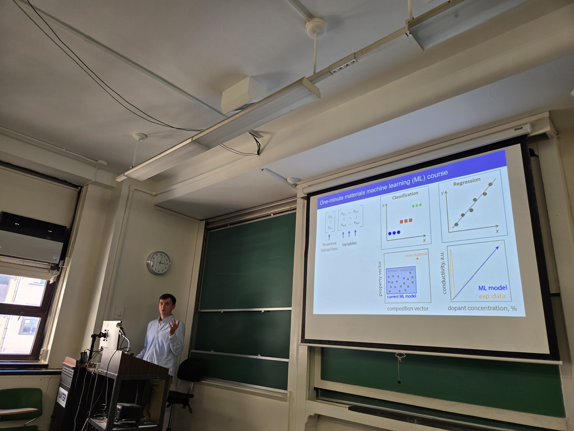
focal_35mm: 23
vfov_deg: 58.9
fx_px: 381
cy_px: 216
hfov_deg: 73.9
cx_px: 287
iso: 64
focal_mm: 5.4
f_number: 1.8
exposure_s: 1/120
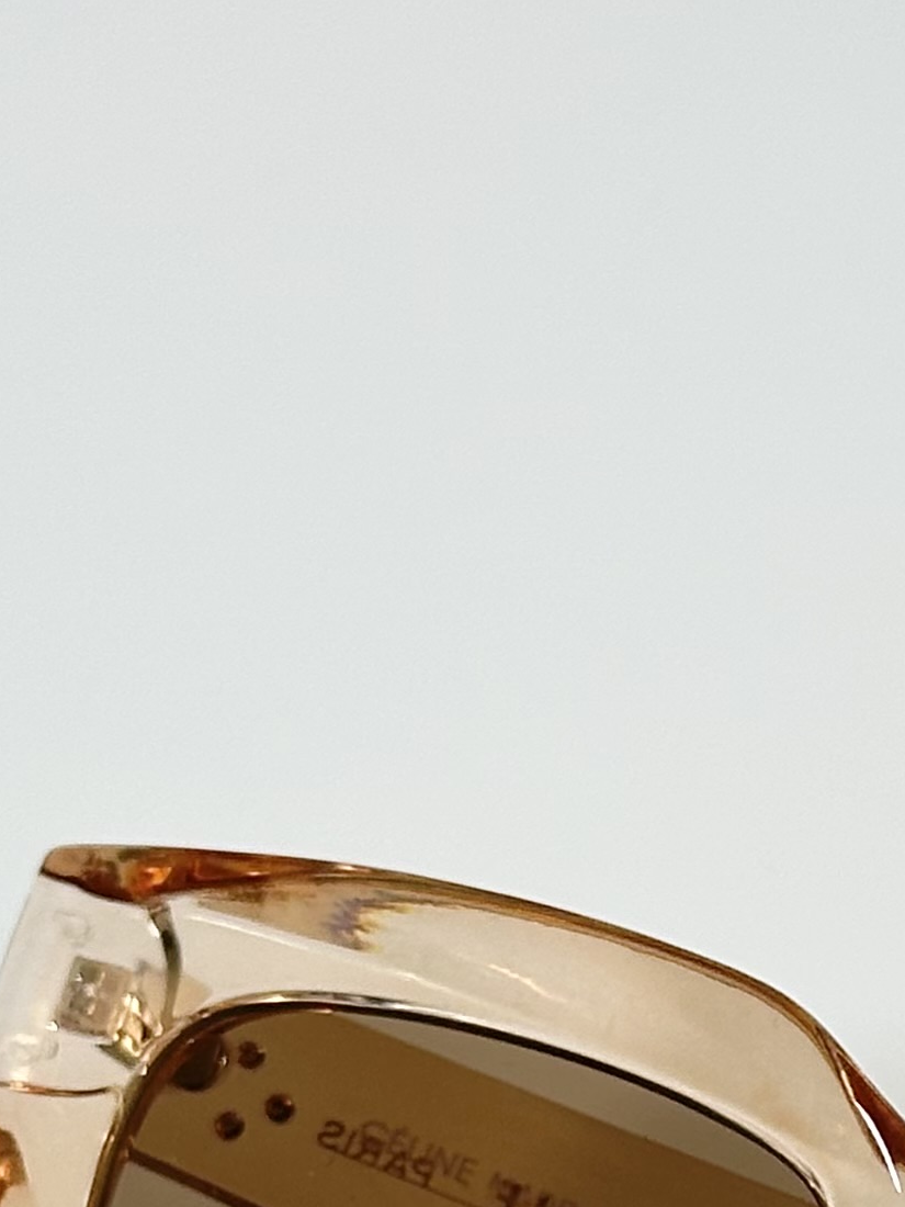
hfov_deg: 8.4
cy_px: 1490
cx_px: 1037
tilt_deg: -46.7
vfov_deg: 11.0
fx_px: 6135
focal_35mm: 176
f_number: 1.78
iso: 64
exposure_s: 1/121
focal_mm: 6.86
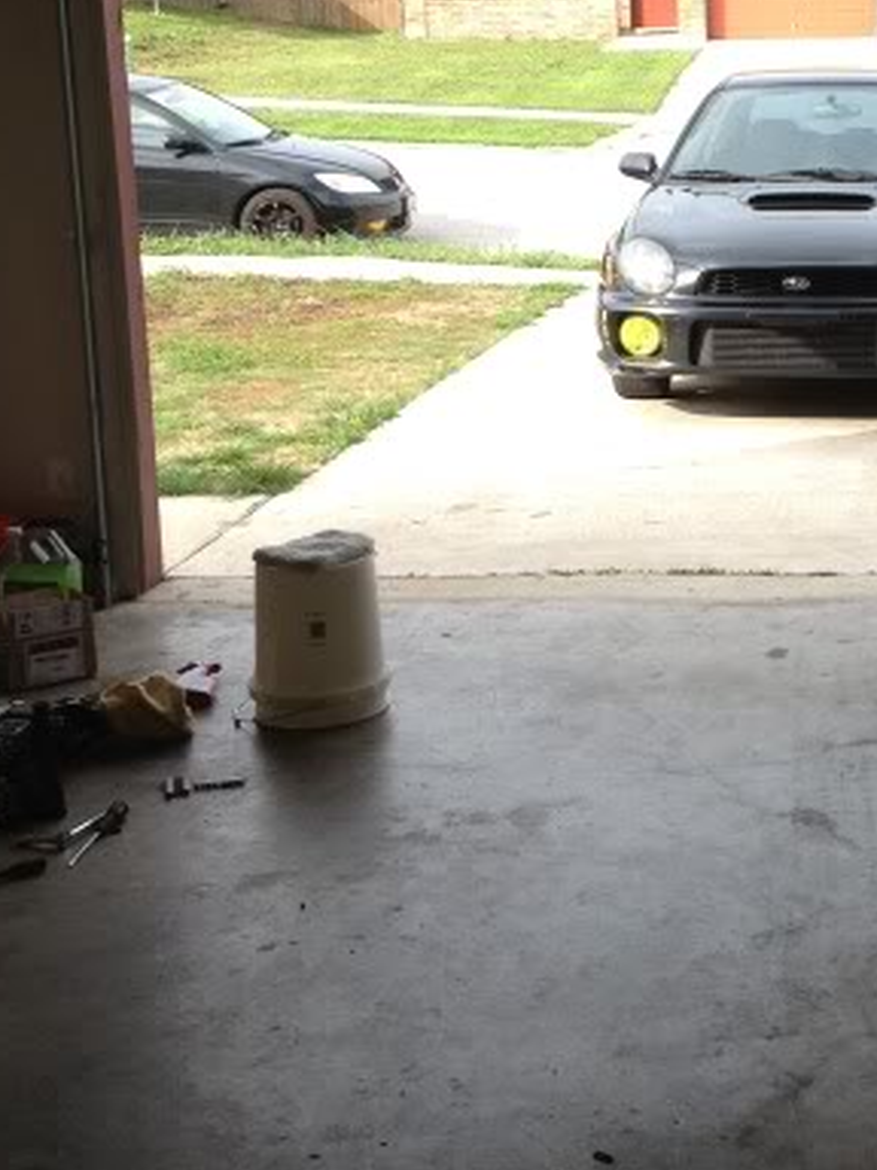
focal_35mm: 73
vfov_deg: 26.4
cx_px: 825
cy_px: 320
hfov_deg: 19.7
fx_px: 2466
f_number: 2.4
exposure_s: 1/403
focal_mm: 4.3
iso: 64
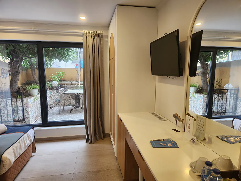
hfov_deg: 73.9
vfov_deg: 58.9
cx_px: 120
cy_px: 90
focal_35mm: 23
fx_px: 160
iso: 200
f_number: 1.8
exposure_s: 1/100
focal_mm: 5.4
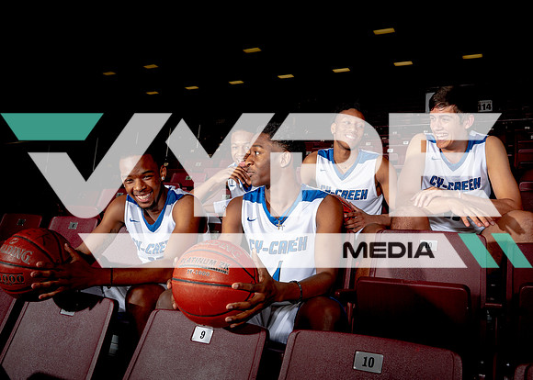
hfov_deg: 59.5
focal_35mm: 31
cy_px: 185
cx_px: 284
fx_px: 466
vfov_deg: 44.4
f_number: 8
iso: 100
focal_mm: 26
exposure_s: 1/125
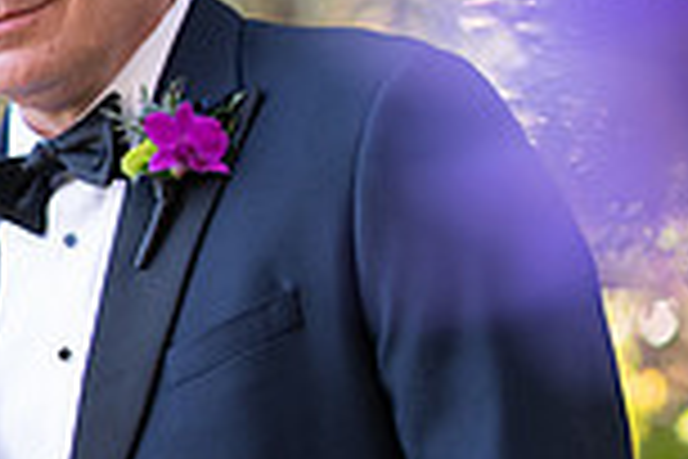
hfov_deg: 6.3
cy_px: 88
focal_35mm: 323
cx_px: 976
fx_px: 6172
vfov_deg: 4.3
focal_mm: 85
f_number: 2.2
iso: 500
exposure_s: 1/400
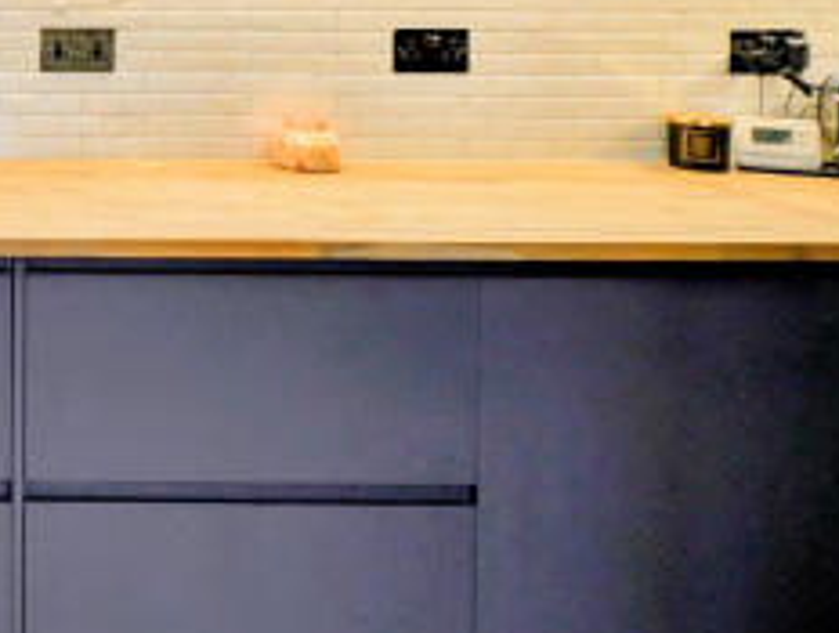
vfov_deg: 25.6
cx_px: -354
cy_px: -60
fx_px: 1287
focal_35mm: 53
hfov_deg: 27.4
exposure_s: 1/100
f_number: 1.95
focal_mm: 2.23
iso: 50
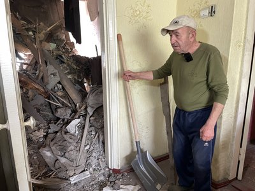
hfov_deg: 67.3
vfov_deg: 53.1
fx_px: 192
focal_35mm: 26
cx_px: 128
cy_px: 96
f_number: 1.6
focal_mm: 4.2
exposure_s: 1/60
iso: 250
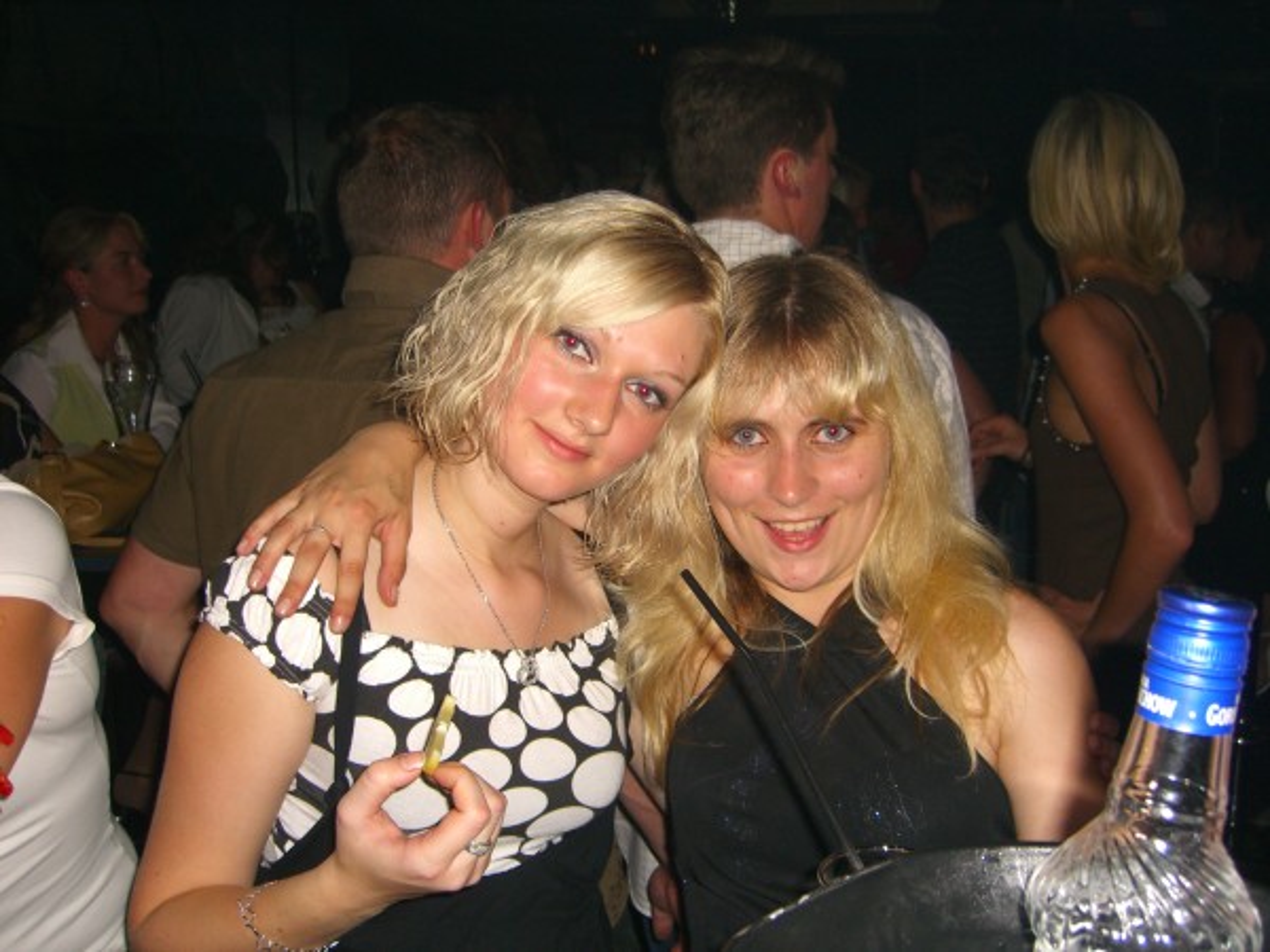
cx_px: 635
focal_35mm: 38
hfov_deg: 49.0
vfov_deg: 37.7
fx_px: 1394
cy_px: 476
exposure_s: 1/60
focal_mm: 7.9
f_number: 2.8
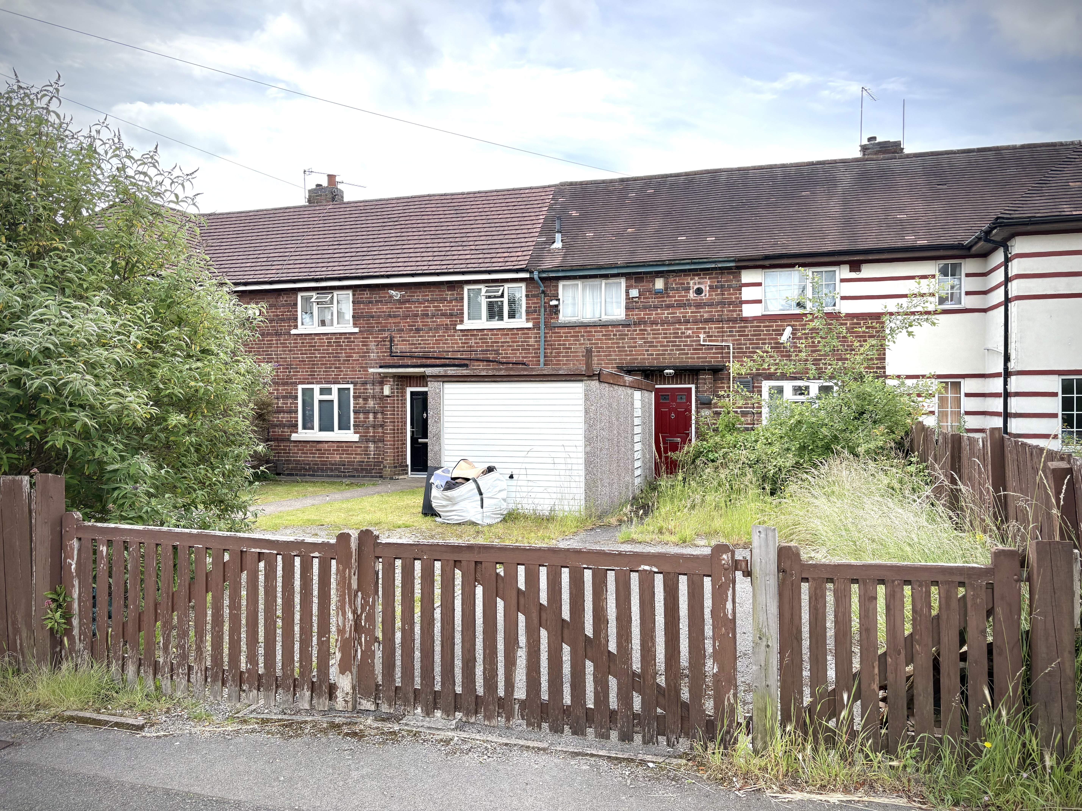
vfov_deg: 53.1
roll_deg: +0.3
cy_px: 406
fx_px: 813
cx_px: 541
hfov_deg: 67.3
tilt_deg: +1.3
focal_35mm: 26
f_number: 1.6
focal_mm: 5.96
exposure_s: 1/1706
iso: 64
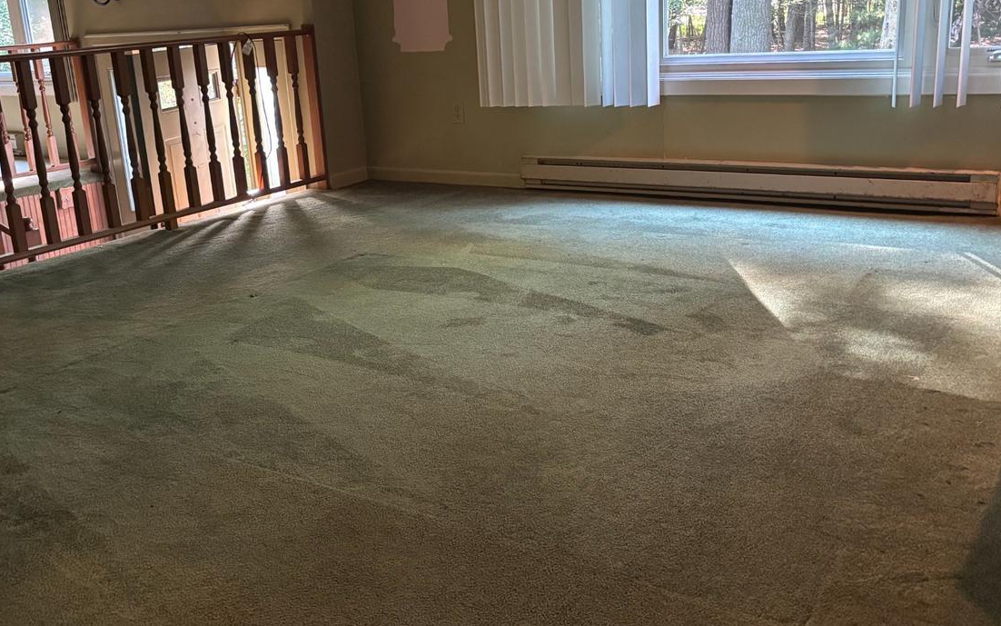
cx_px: 446
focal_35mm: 36
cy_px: 255
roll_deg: +4.0
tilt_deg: -15.1
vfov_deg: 35.2
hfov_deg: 53.9
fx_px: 982
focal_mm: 5.96
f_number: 1.6
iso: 640
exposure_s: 1/40
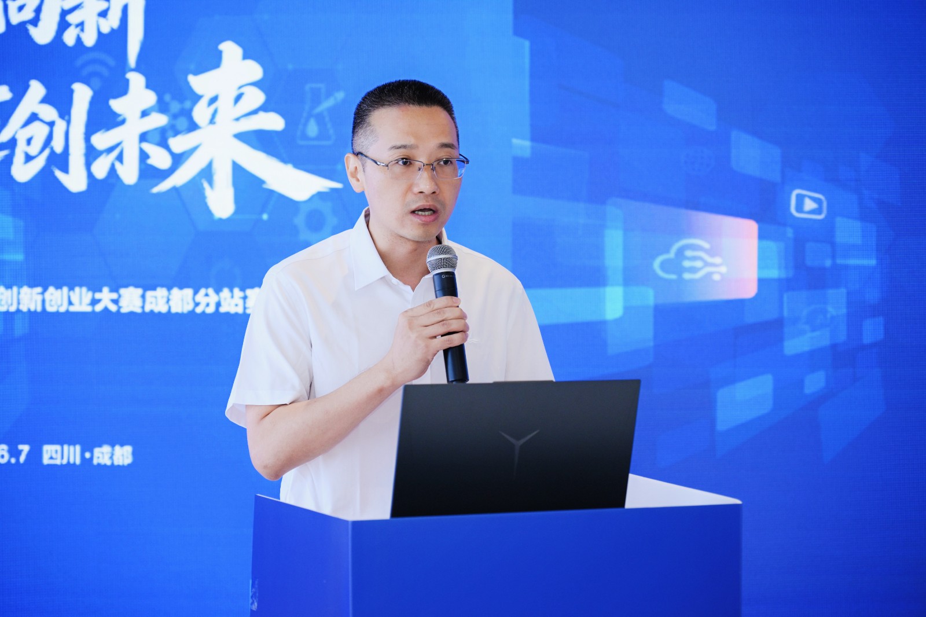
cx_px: 463
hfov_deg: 23.1
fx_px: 2263
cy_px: 308
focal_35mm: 88
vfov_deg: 15.5
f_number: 4
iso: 640
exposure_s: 1/200
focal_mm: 88
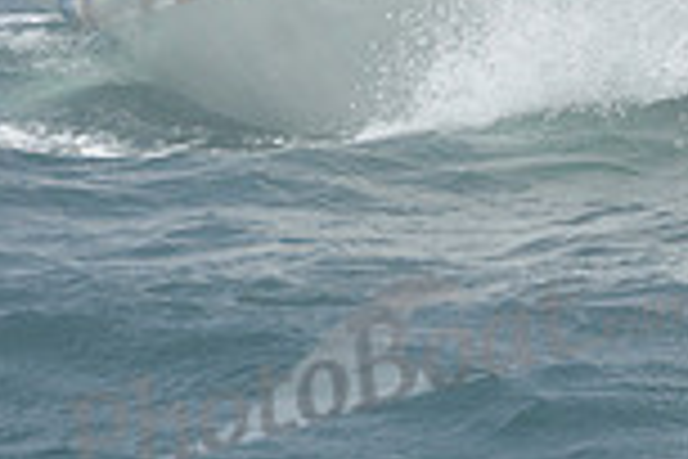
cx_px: 935
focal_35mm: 361
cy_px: -385
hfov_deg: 5.7
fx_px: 6899
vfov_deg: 3.8
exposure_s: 1/800
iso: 320
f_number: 11
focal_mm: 95
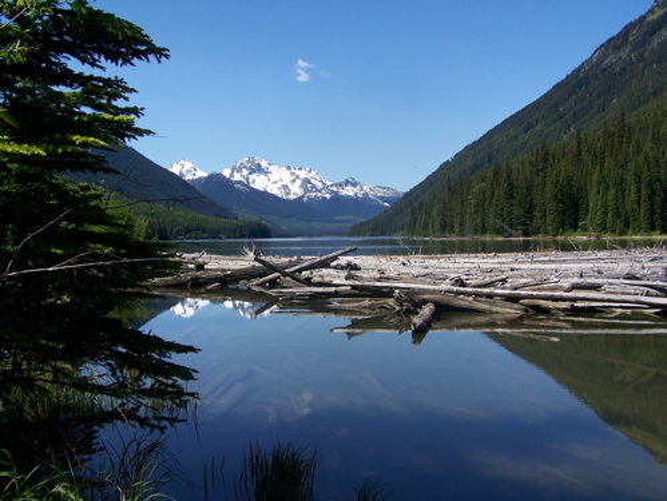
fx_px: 733
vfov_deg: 37.8
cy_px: 250
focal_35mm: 38
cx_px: 334
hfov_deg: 48.9
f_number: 4
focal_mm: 6.3
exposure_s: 1/800
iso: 80
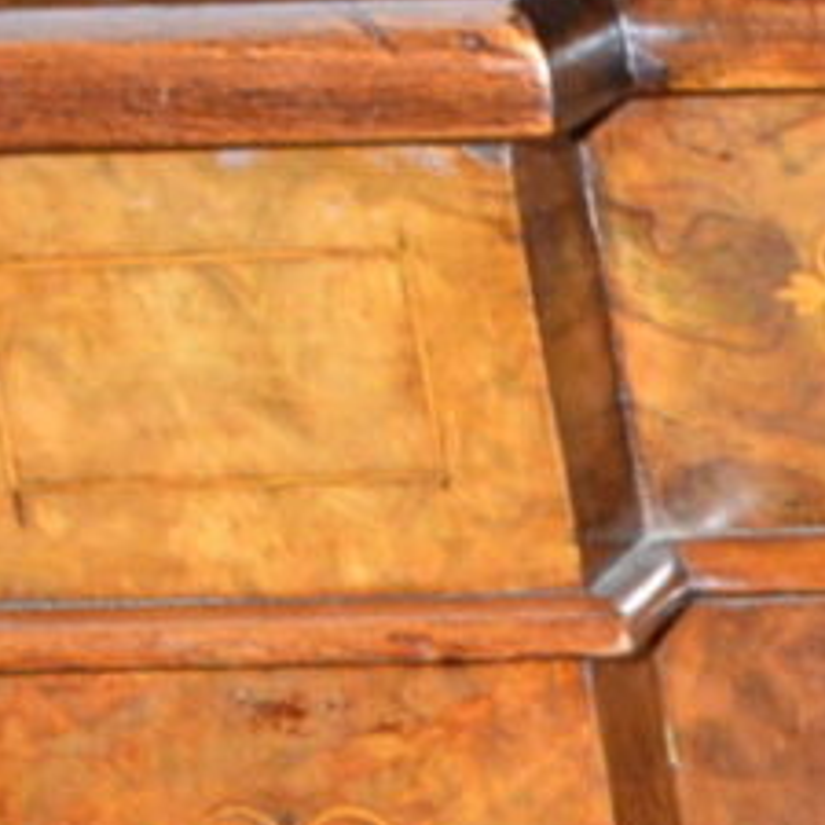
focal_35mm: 261
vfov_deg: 6.4
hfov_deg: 6.0
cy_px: 2035
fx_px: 7038
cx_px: 2897
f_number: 8
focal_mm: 18
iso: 640
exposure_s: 1/60
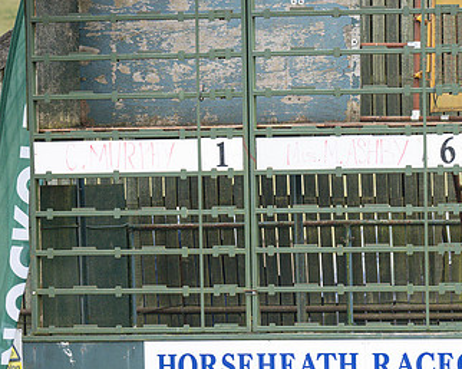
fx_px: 8074
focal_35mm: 591
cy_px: 258
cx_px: 336
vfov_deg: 2.6
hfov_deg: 3.3
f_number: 4.5
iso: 400
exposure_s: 1/640
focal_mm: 200
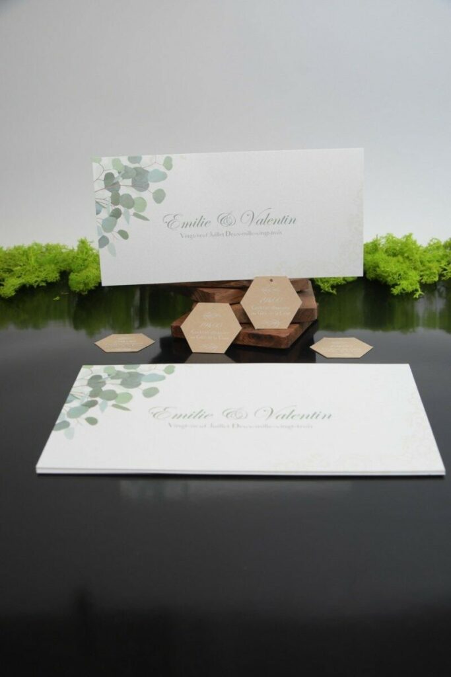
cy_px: 338
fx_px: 639
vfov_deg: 55.8
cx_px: 226
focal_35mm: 34
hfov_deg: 38.9
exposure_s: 1/125
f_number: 8
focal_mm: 23
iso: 800
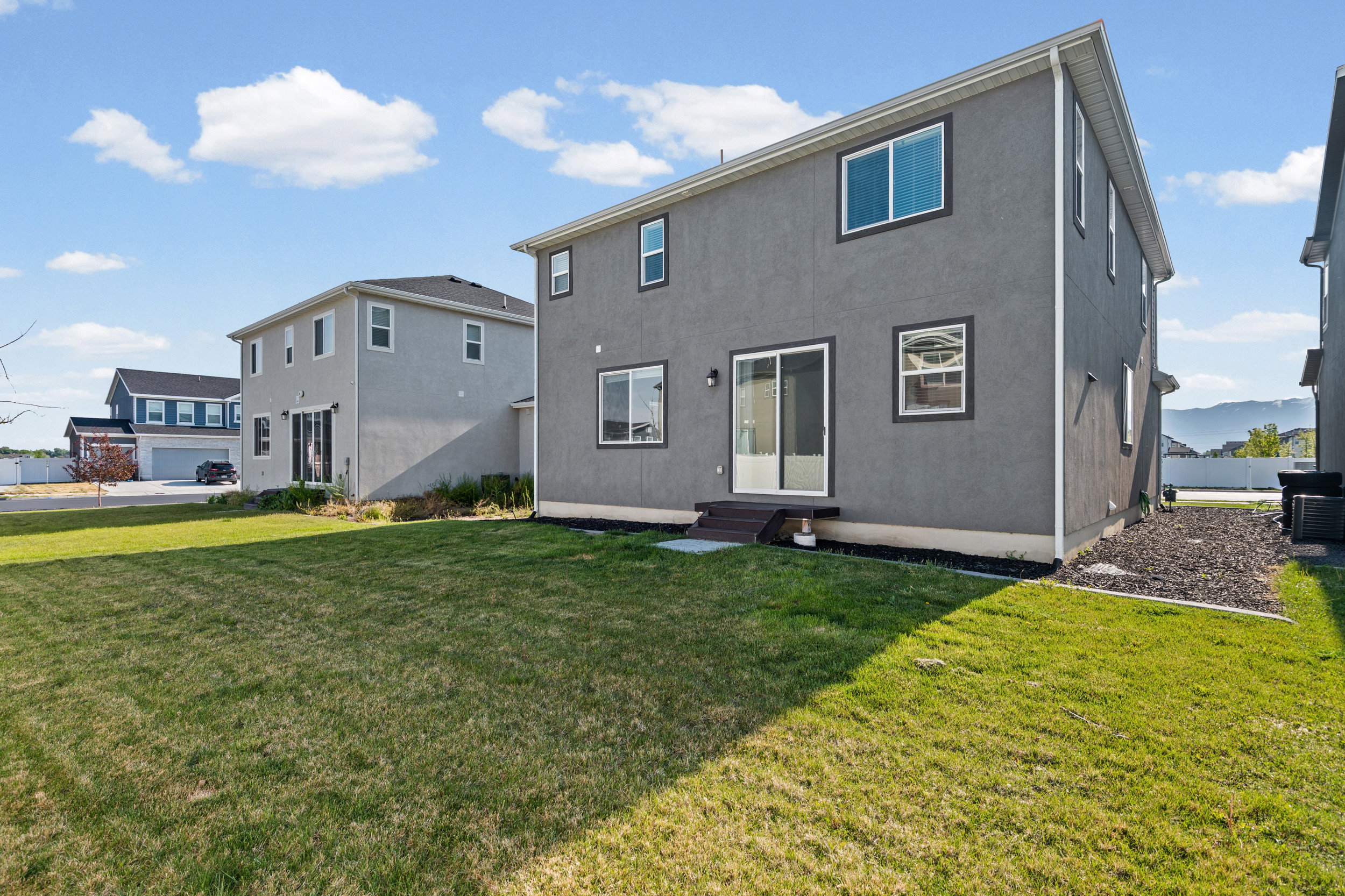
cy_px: 448
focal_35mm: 16
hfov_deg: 96.7
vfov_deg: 73.7
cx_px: 672
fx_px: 598
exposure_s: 1/100
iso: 250
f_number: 9
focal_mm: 16
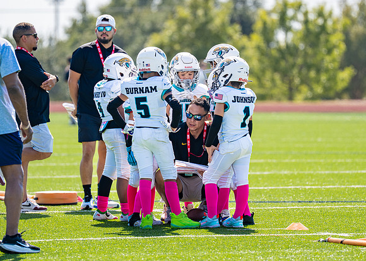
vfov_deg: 4.4
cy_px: 121
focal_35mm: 328
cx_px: 182
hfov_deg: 6.1
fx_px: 3413
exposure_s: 1/1250
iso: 100
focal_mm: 200
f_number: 2.8
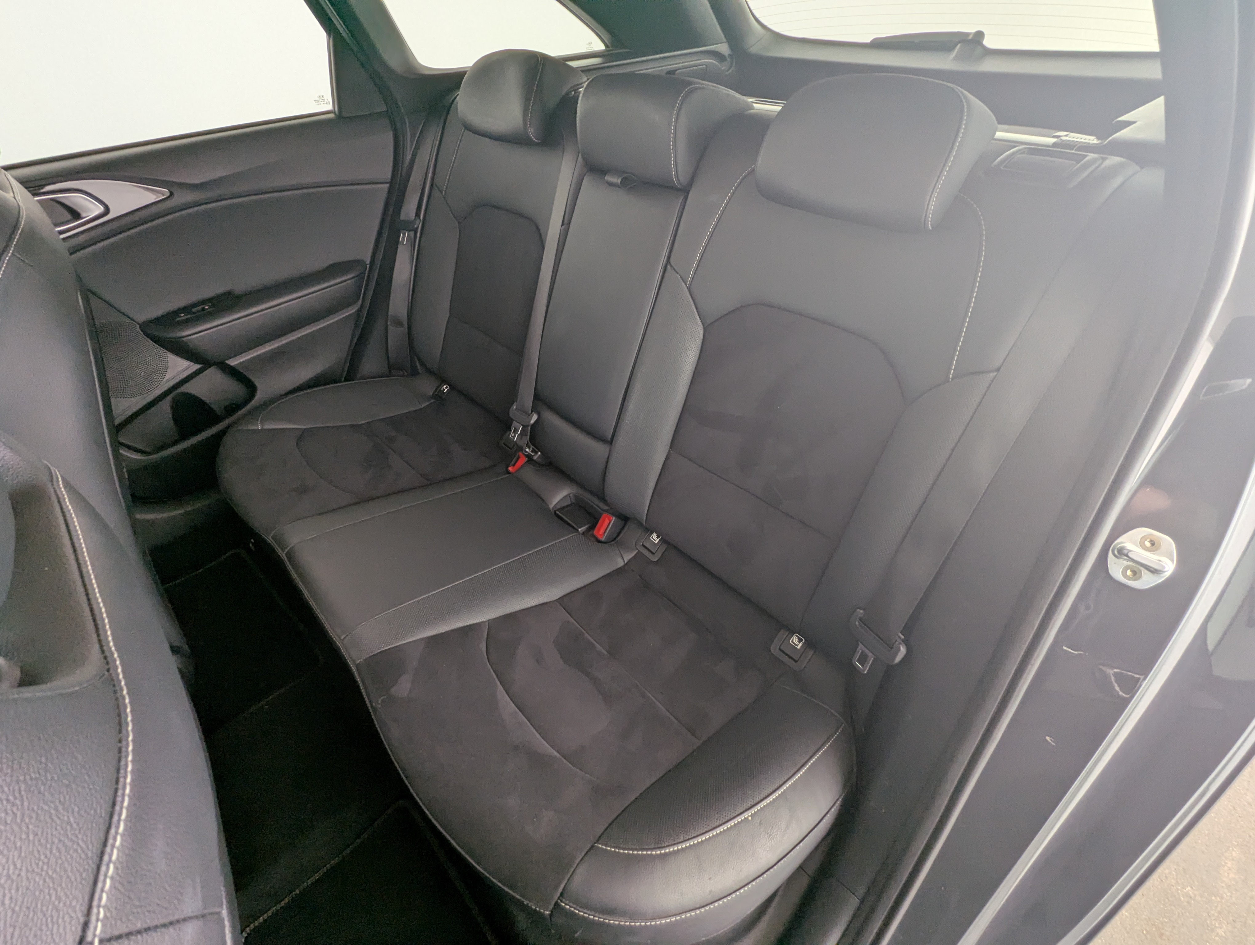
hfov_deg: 94.4
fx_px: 581
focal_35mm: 16
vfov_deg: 78.2
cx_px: 628
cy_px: 472
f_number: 2.2
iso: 93
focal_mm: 2.35
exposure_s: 1/42.6
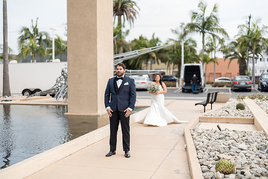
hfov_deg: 39.6
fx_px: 372
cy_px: 90
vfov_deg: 27.0
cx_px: 134
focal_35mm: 50
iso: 50
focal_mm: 50
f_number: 1.2
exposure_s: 1/1600
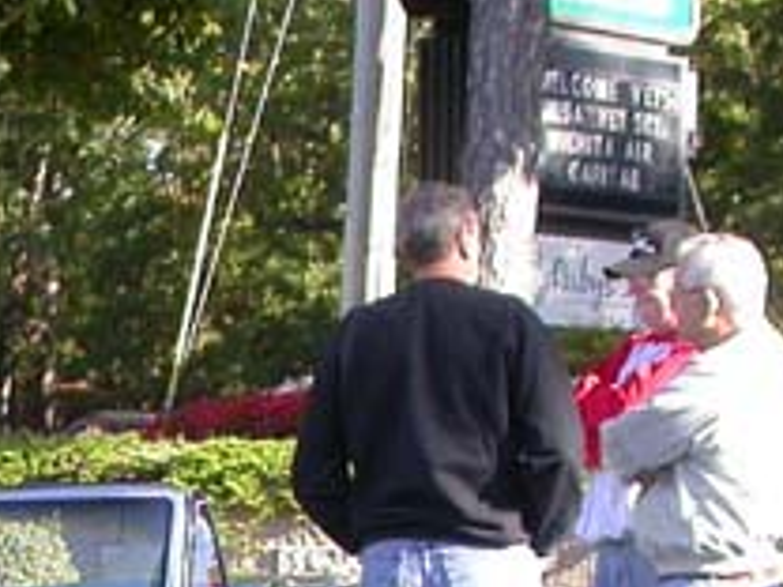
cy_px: 760
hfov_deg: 12.8
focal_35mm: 146
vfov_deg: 10.0
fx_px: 3302
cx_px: -395
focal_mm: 7.85
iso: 100
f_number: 4.2
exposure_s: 1/138
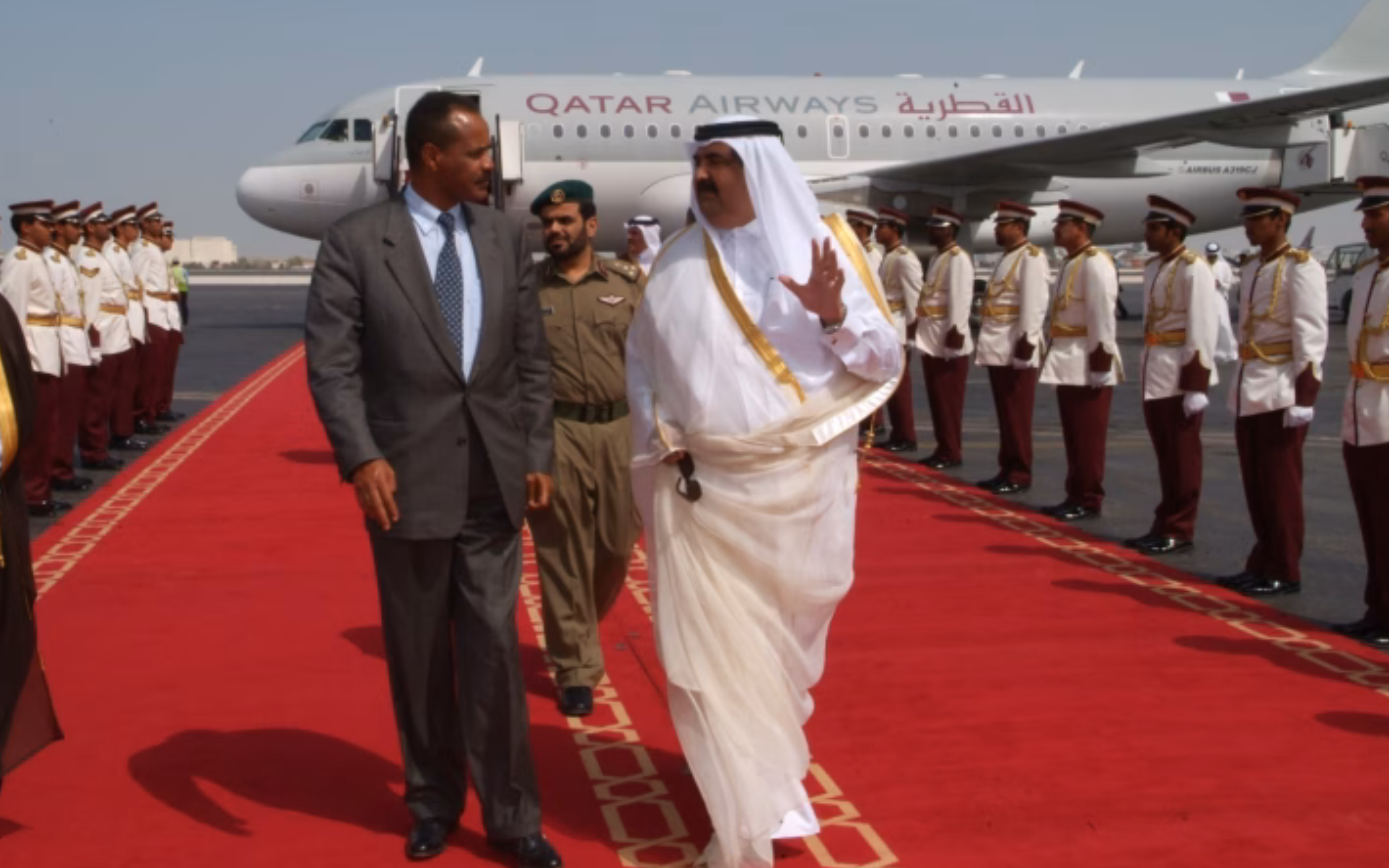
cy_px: 401
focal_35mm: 43
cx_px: 659
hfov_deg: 46.2
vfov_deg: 29.9
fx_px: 1628
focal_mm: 26
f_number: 22
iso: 400
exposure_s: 1/180
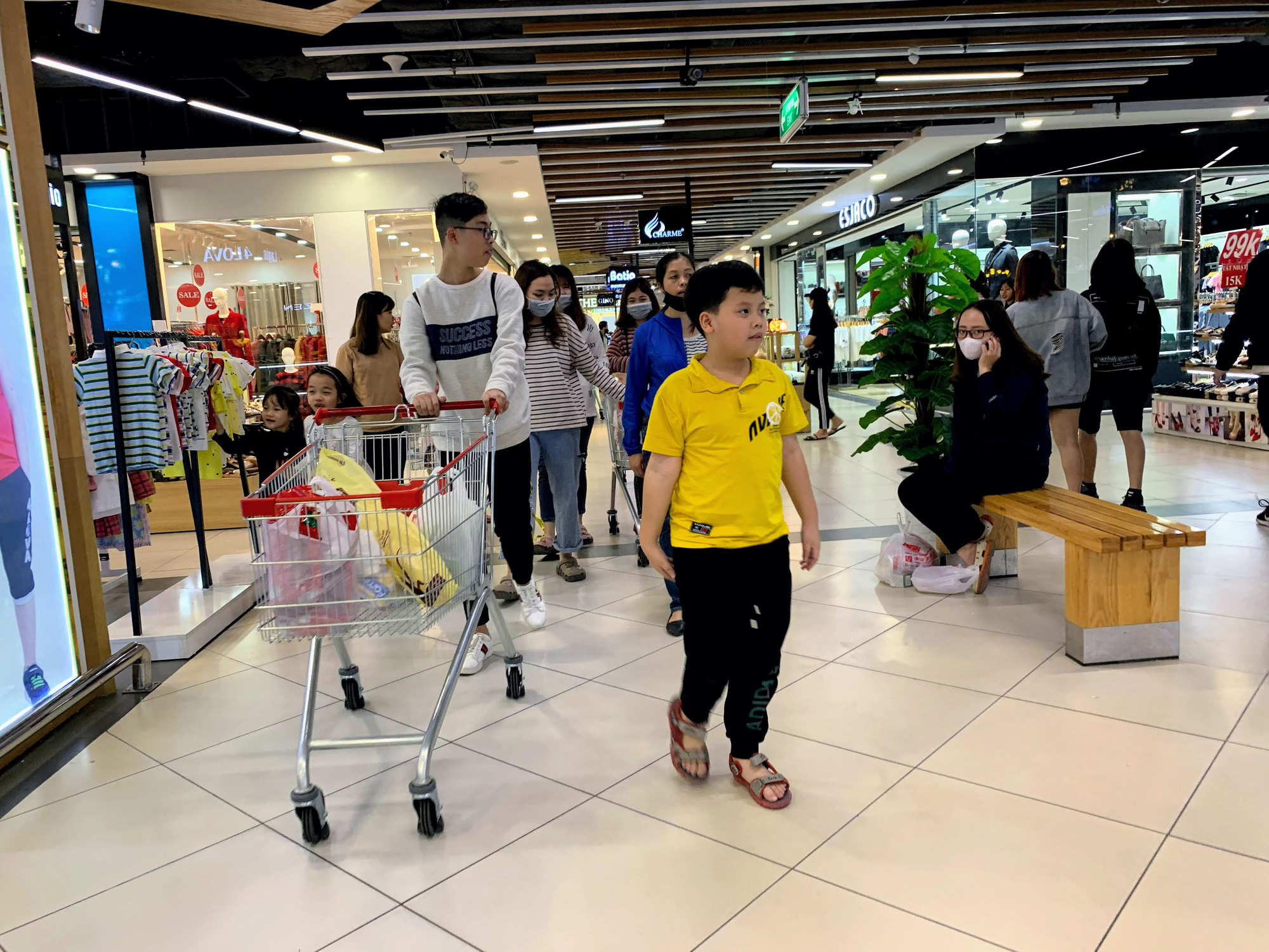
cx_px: 634
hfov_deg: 67.3
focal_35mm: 26
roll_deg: +3.0
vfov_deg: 53.1
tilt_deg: -15.8
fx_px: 953
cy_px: 476
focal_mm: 4.25
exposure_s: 1/50
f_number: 1.8
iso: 80
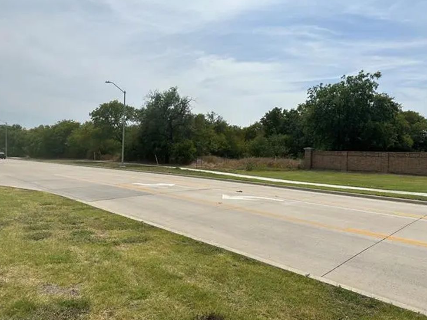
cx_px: 209
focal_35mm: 25
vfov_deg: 54.9
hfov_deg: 69.4
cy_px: 158
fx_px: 308
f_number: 1.78
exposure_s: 1/10753
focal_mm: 6.86
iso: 80
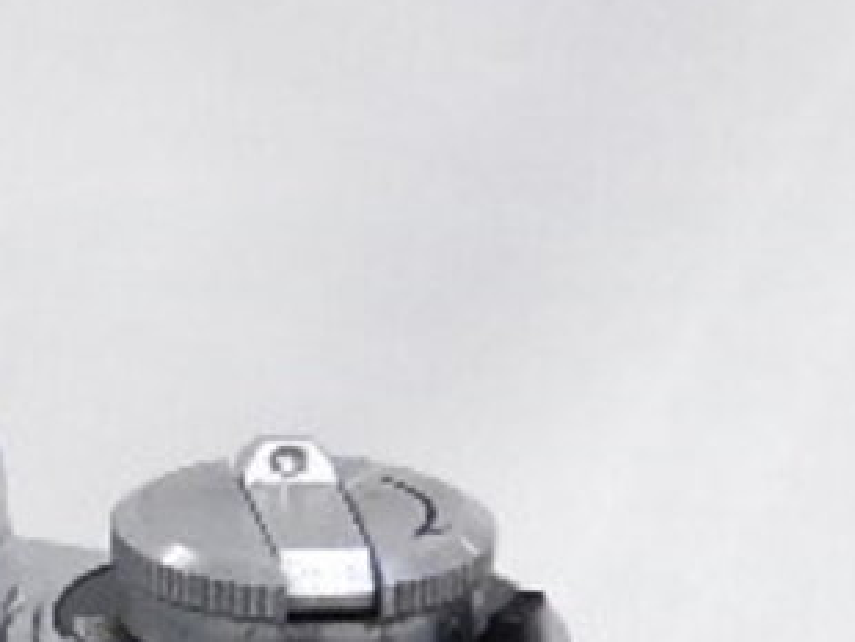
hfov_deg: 3.9
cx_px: -629
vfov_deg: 3.0
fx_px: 12434
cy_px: 1025
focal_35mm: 503
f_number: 5
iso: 800
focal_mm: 23.1
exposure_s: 1/50
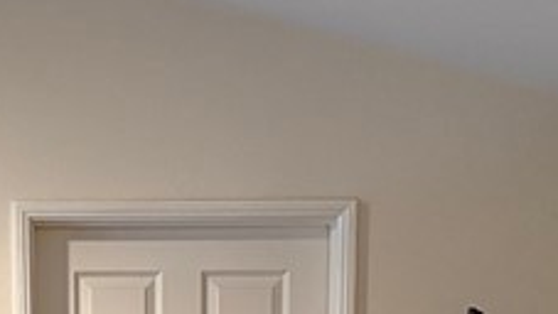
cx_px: 86
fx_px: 1747
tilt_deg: -6.1
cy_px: 608
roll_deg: +0.1
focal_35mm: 118
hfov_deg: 17.9
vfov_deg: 9.7
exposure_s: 1/40
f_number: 1.78
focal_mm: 6.76
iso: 640
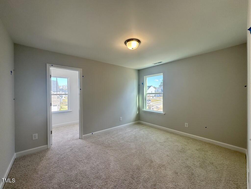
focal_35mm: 14
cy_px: 94
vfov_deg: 85.7
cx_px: 126
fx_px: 102
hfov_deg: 102.1
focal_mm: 2.22
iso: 50
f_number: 2.2
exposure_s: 1/120
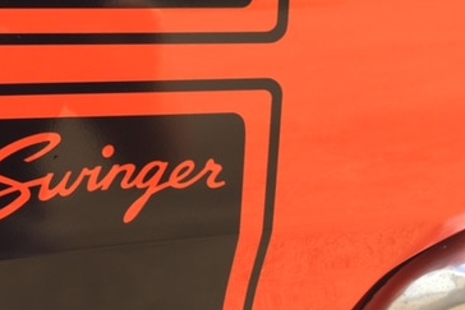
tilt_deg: -11.5
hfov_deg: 35.6
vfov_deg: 25.5
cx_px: 60
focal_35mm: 53
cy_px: 131
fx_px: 685
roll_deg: -2.4
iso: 32
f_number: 2.2
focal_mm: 4.15
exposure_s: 1/260
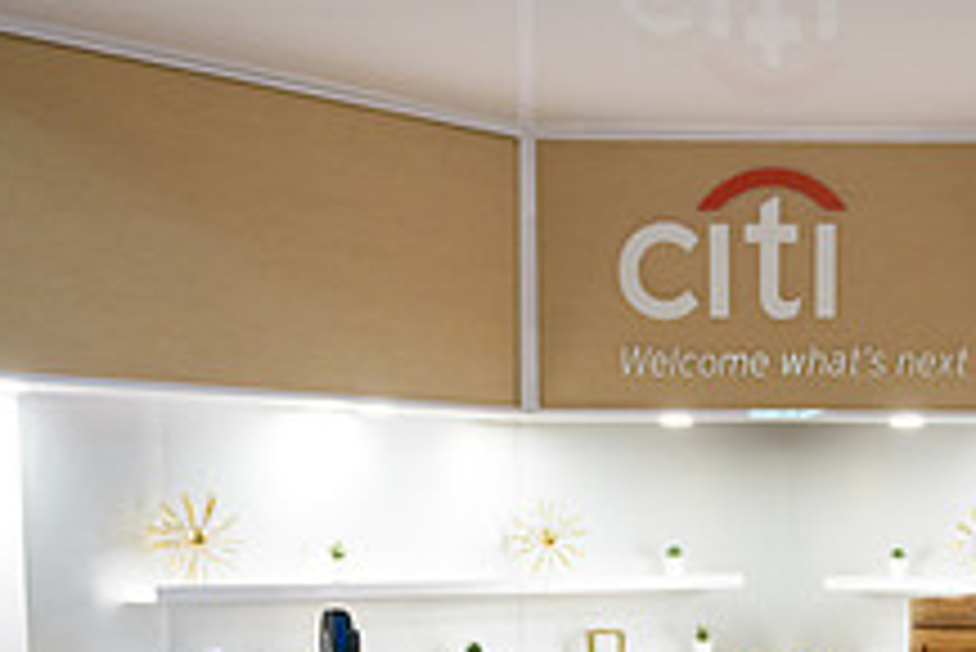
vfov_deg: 19.9
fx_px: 1736
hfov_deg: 30.7
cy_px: 794
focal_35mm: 64
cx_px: 774
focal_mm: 24
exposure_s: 1/125
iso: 1600
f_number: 3.2
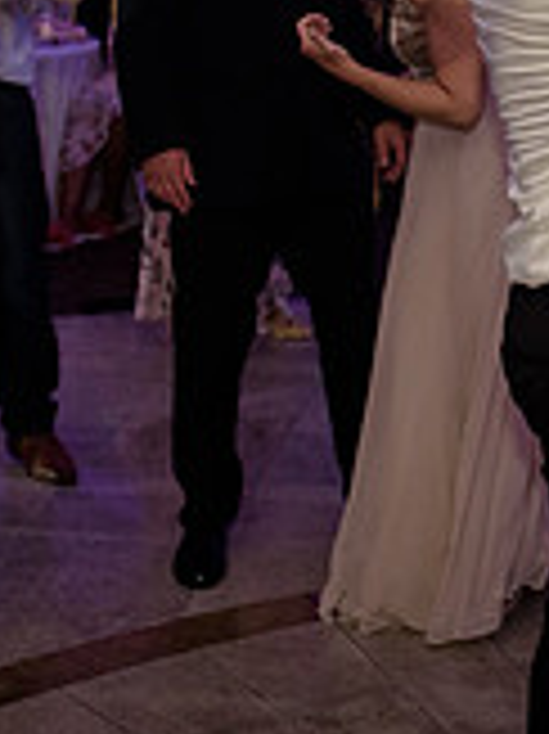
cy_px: -38
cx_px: 680
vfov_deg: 21.1
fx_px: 1884
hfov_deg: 15.9
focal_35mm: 89
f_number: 3.2
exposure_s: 1/125
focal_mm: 26
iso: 1600
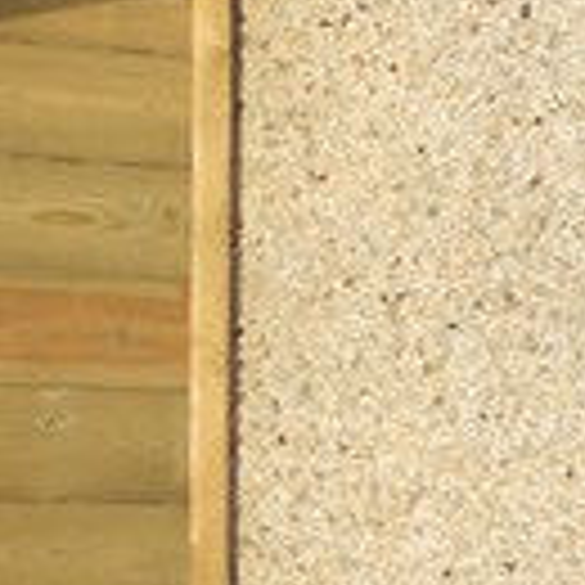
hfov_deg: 7.9
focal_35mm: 206
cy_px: 819
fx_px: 3939
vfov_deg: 8.3
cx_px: -832
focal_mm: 6.9
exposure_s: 1/250
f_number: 3.9
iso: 80
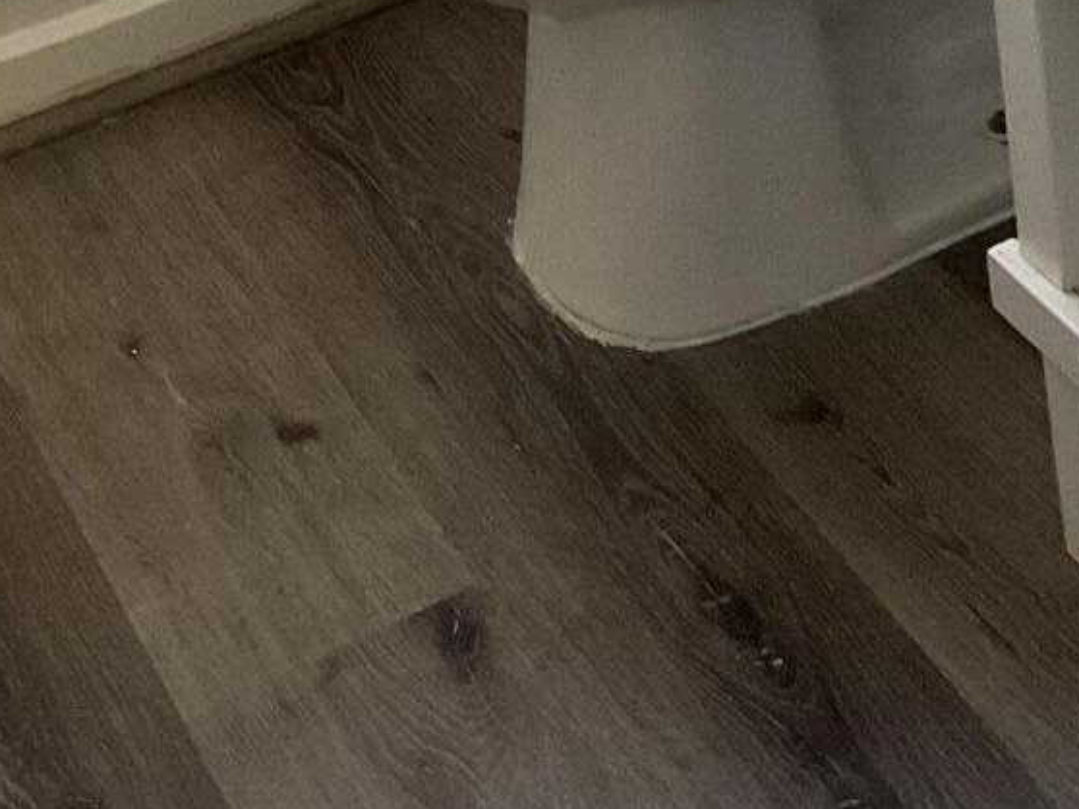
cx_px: 704
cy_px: -494
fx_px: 3240
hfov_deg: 18.9
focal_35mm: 104
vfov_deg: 13.2
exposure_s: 1/60
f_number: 1.8
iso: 160
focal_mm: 3
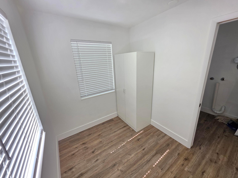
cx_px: 119
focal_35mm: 13
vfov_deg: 89.9
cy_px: 89
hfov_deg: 106.2
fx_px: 89
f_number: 1.9
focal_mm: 2.2
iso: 100
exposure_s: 1/120
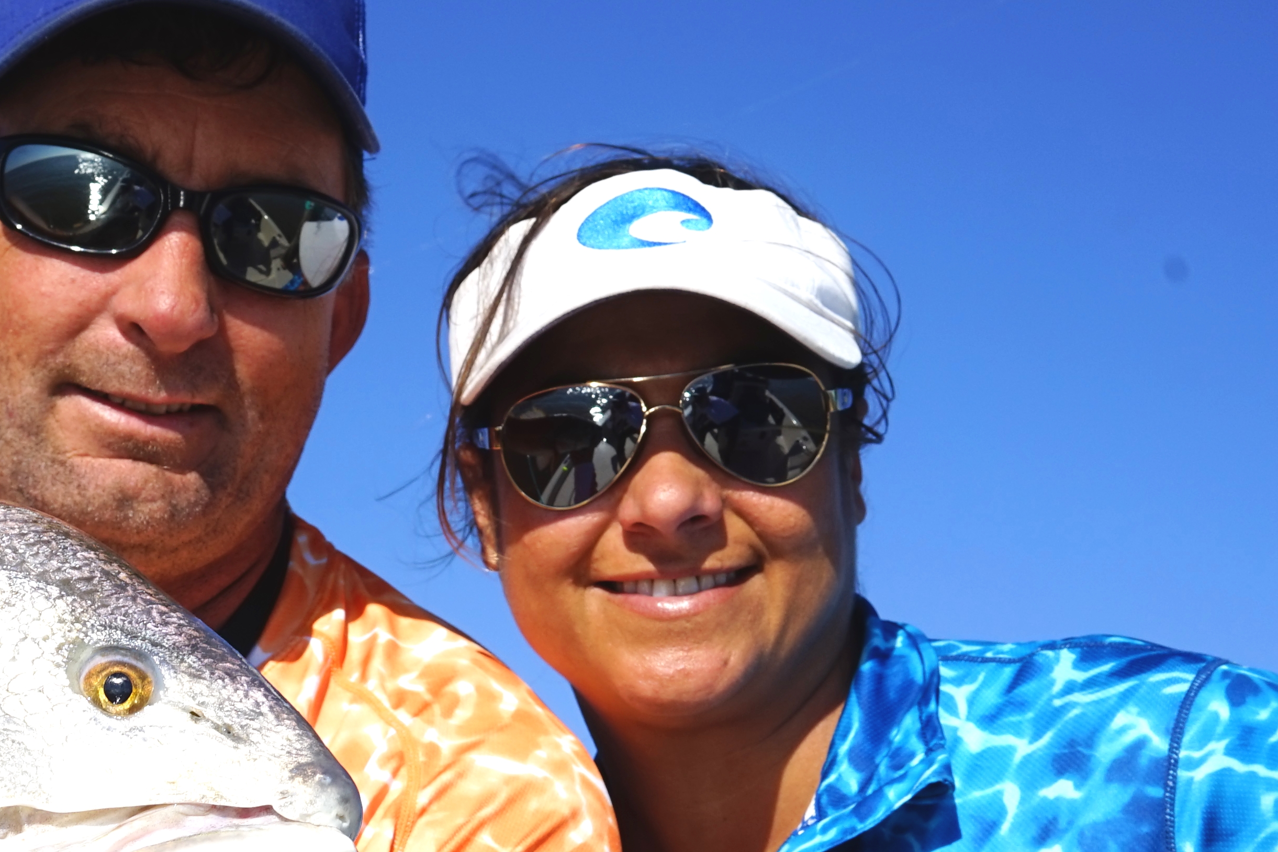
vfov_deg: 15.4
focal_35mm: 86
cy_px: 963
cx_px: 380
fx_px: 3053
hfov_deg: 23.5
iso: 100
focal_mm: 35
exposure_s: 1/250
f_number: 11
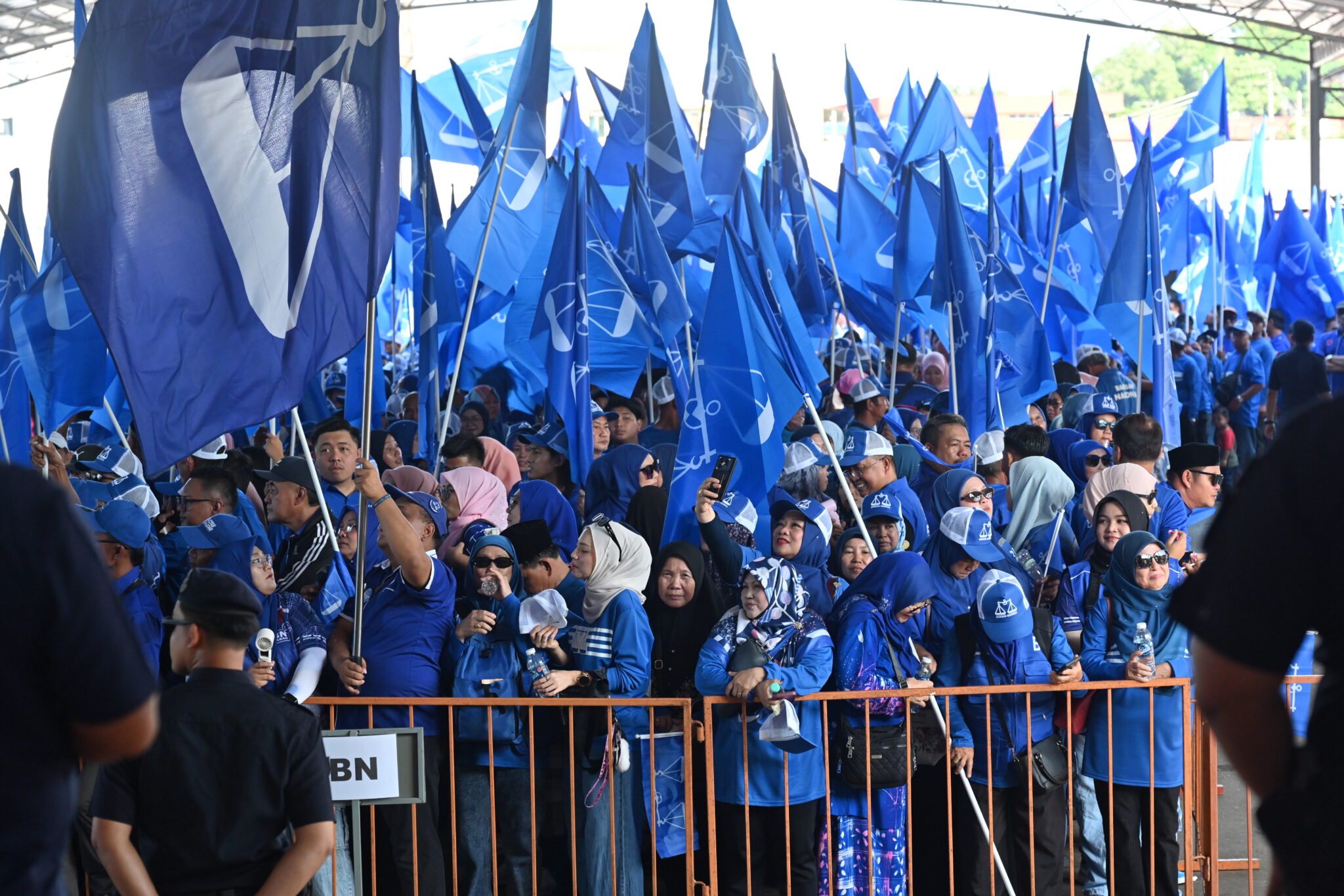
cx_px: 672
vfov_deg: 15.2
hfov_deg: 22.6
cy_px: 448
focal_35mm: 90
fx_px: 3359
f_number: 5
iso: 1000
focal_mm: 90
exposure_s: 1/640
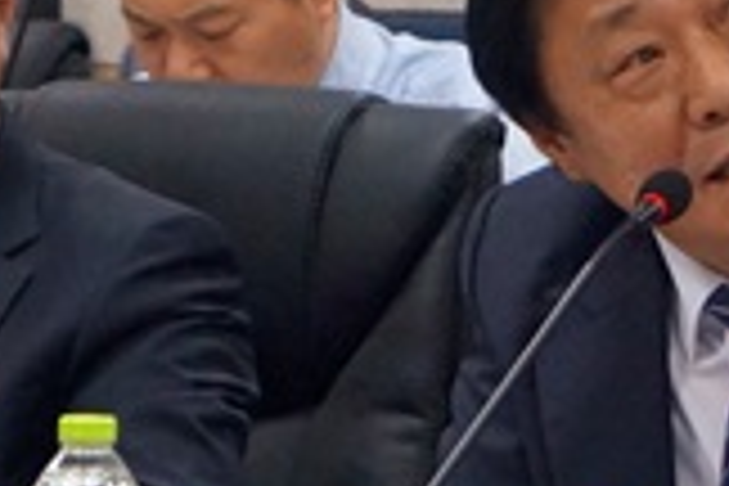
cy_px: 162
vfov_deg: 3.6
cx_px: 839
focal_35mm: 383
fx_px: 7762
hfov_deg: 5.4
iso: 1250
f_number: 5.6
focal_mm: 55
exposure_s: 1/160
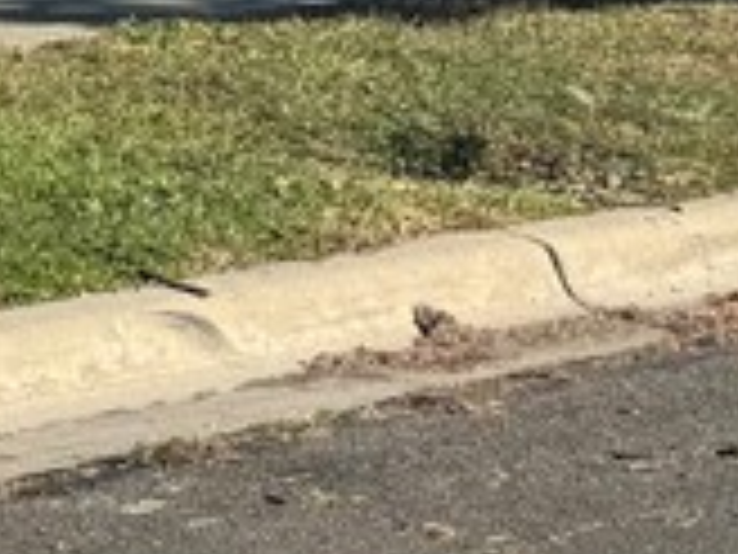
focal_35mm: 150
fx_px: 3198
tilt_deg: -3.1
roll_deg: +2.1
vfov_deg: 9.7
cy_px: -171
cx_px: -1418
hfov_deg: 10.1
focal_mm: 6.76
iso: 80
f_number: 1.78
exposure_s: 1/4310
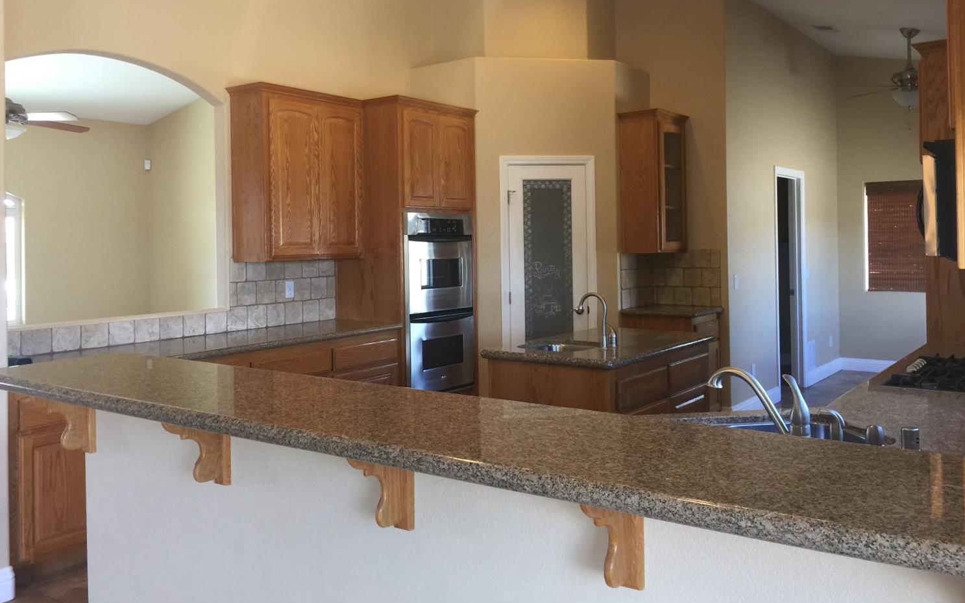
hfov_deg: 61.2
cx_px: 482
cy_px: 244
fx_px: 815
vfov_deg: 40.4
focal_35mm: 31
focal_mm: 4.15
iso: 50
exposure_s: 1/30
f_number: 2.2
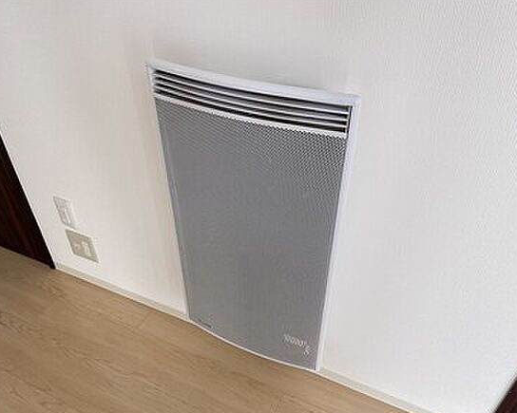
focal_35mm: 28
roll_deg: +0.2
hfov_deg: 62.2
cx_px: 258
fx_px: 428
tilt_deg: -38.2
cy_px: 208
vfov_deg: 51.5
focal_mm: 5.1
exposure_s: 1/101
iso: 32
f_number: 1.6
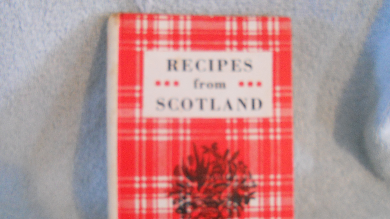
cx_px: 195
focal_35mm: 35
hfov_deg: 56.6
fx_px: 362
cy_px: 144
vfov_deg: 33.5
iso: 400
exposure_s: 1/13
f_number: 3.5
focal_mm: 5.8
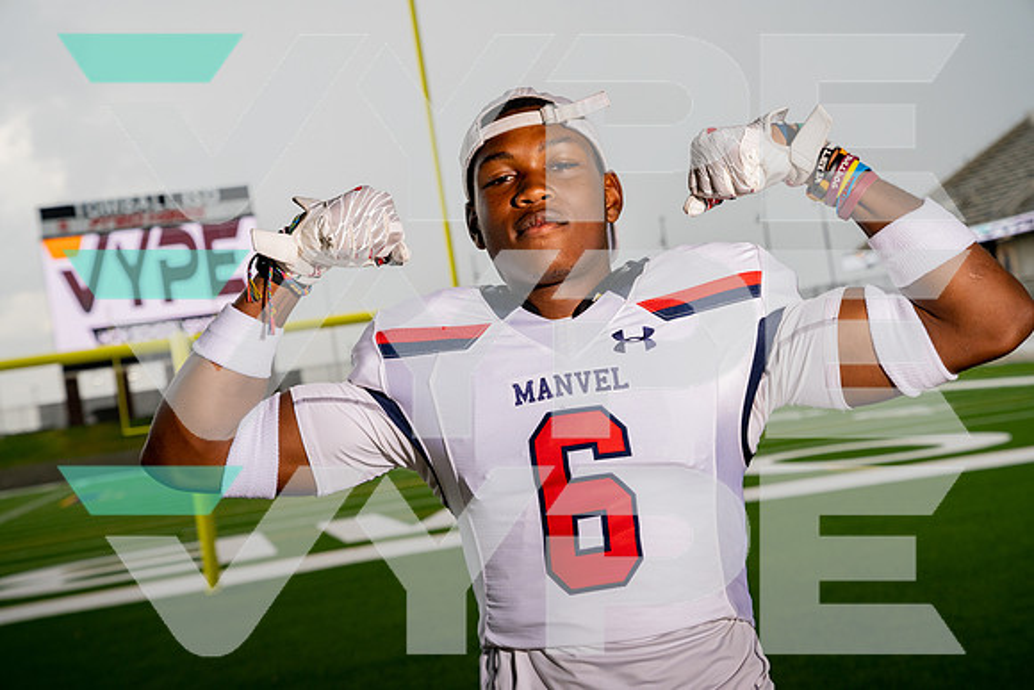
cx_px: 517
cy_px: 345
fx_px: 1810
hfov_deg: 31.9
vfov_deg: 21.6
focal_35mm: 63
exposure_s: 1/1600
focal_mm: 63
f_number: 6.3
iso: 1000
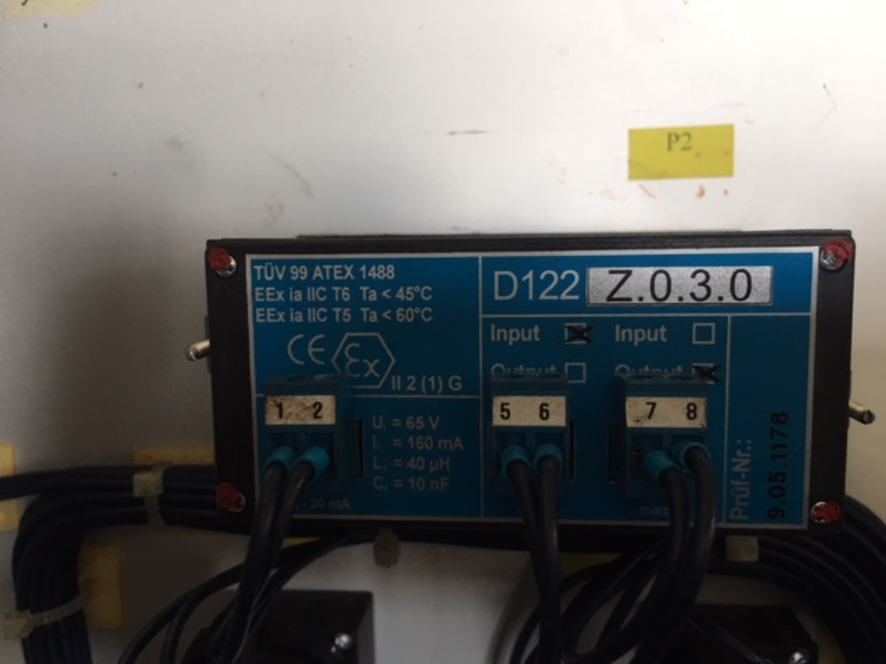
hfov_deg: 61.7
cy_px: 332
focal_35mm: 29
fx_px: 742
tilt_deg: -13.1
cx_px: 443
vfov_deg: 48.2
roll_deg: +0.2
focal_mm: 4.15
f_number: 2.2
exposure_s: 1/17
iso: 40
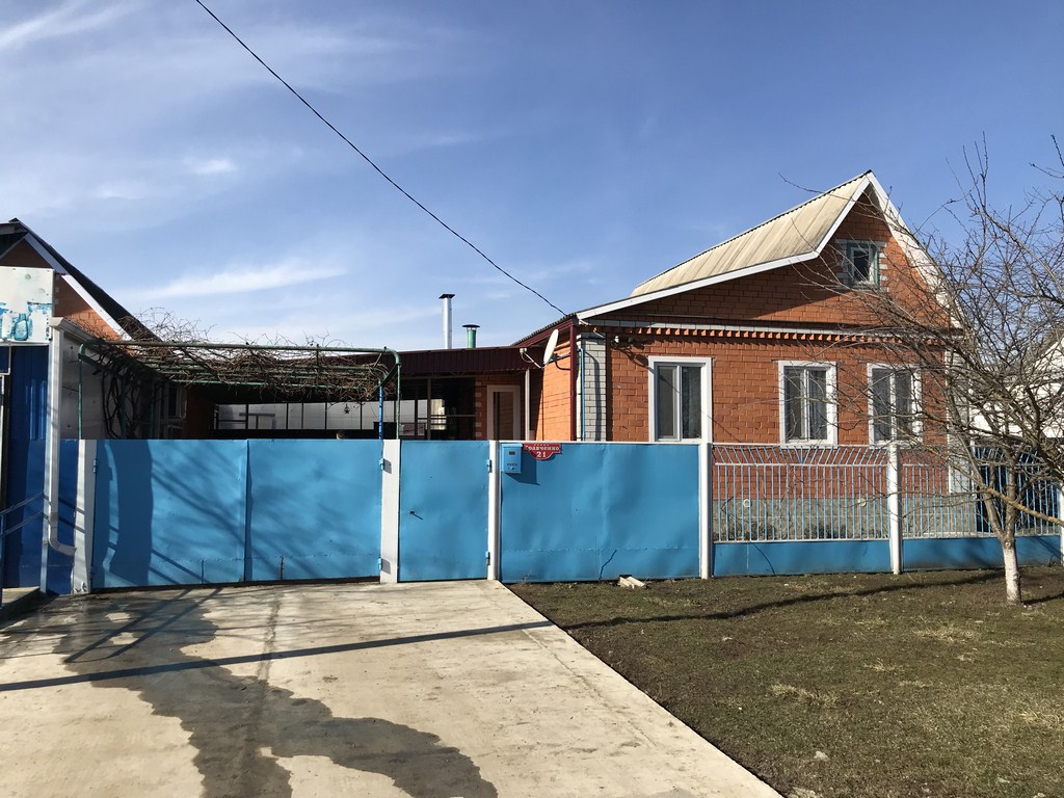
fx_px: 861
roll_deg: +0.2
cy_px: 399
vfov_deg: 49.7
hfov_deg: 63.4
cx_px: 532
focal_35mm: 28
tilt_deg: +3.7
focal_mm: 3.99
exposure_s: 1/2660
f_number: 1.8
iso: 20
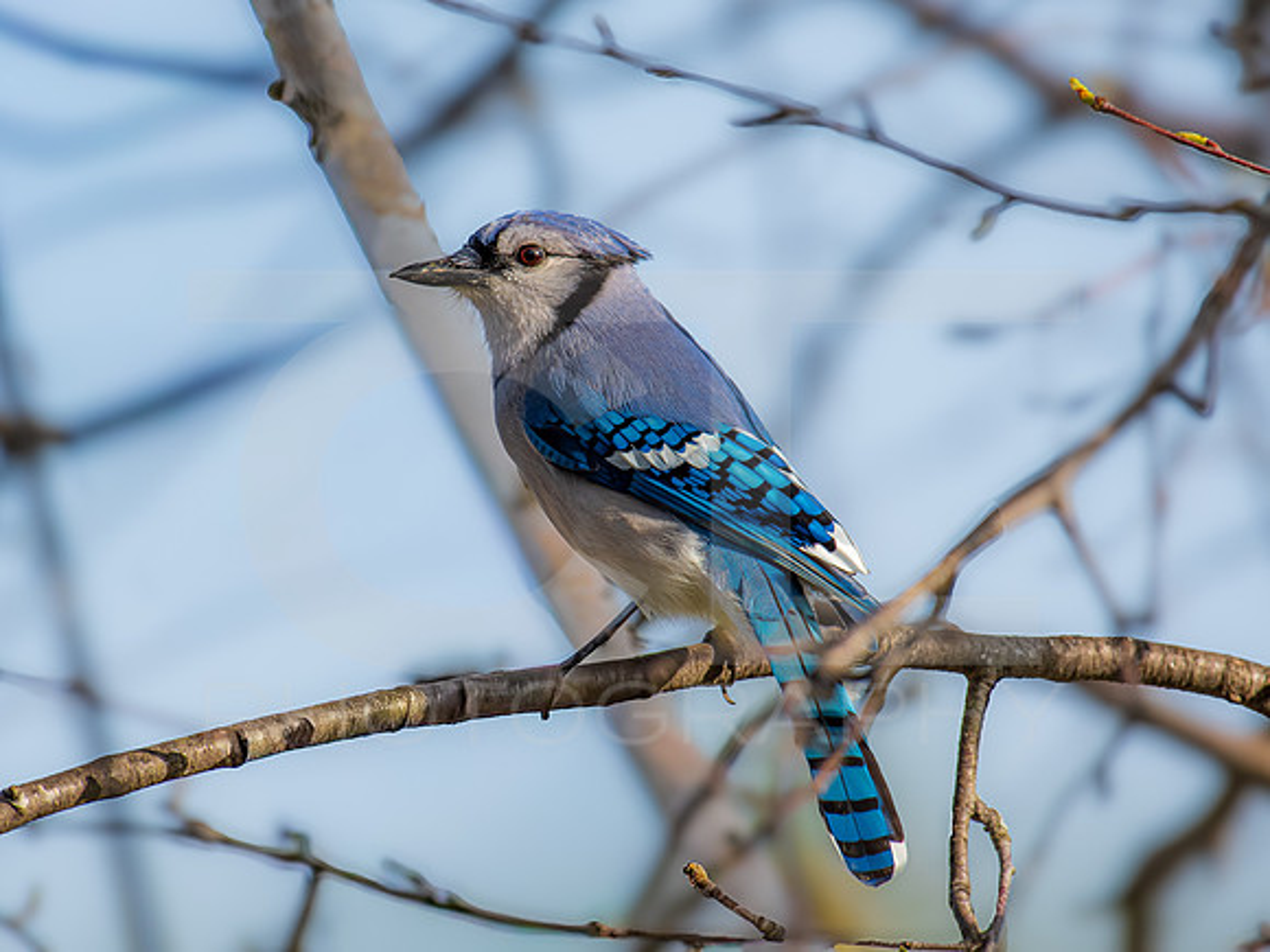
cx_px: 604
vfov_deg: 1.7
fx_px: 31334
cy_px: 451
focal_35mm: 854
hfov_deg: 2.3
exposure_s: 1/2000
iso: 500
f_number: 5.6
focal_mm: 500
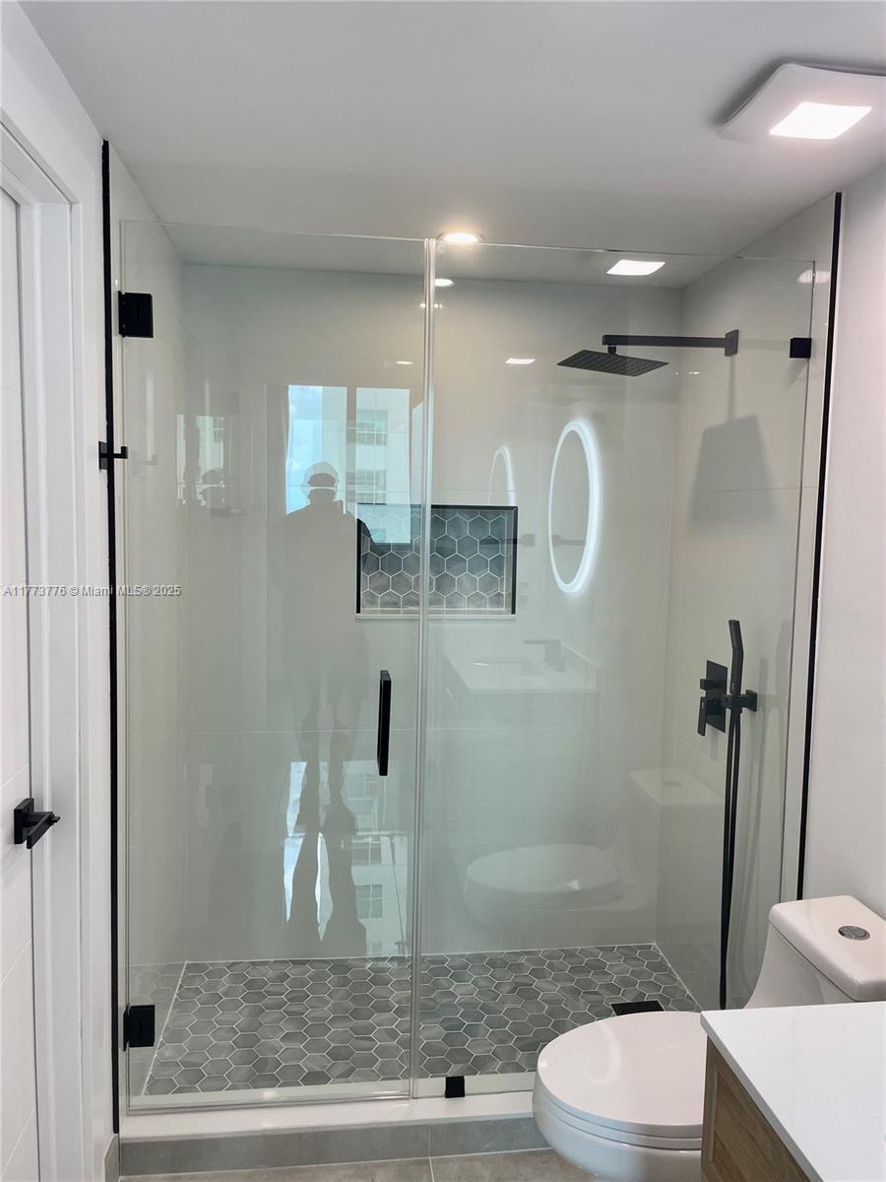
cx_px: 443
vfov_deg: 67.3
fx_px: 887
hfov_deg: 53.1
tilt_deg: -4.0
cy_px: 591
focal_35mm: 26
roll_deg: -1.3
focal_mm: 4.2
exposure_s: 1/134
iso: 50
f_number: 1.6
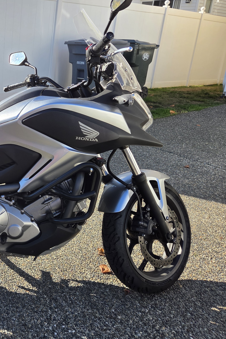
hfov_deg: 32.8
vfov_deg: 51.8
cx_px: -4
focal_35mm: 37
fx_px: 348
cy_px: 155
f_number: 1.8
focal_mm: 5.4
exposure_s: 1/2122
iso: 80
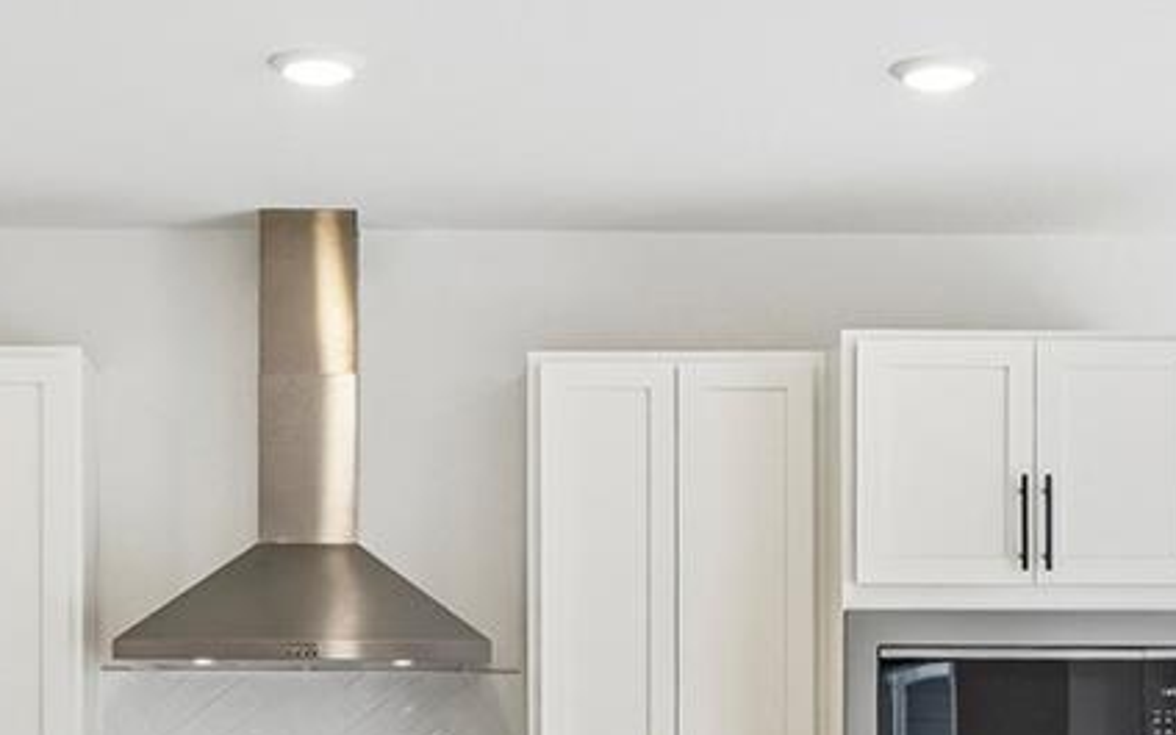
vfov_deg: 16.7
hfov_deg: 27.4
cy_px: 876
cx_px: 455
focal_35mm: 75
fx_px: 2401
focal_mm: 13
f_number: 8
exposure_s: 1/125
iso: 400
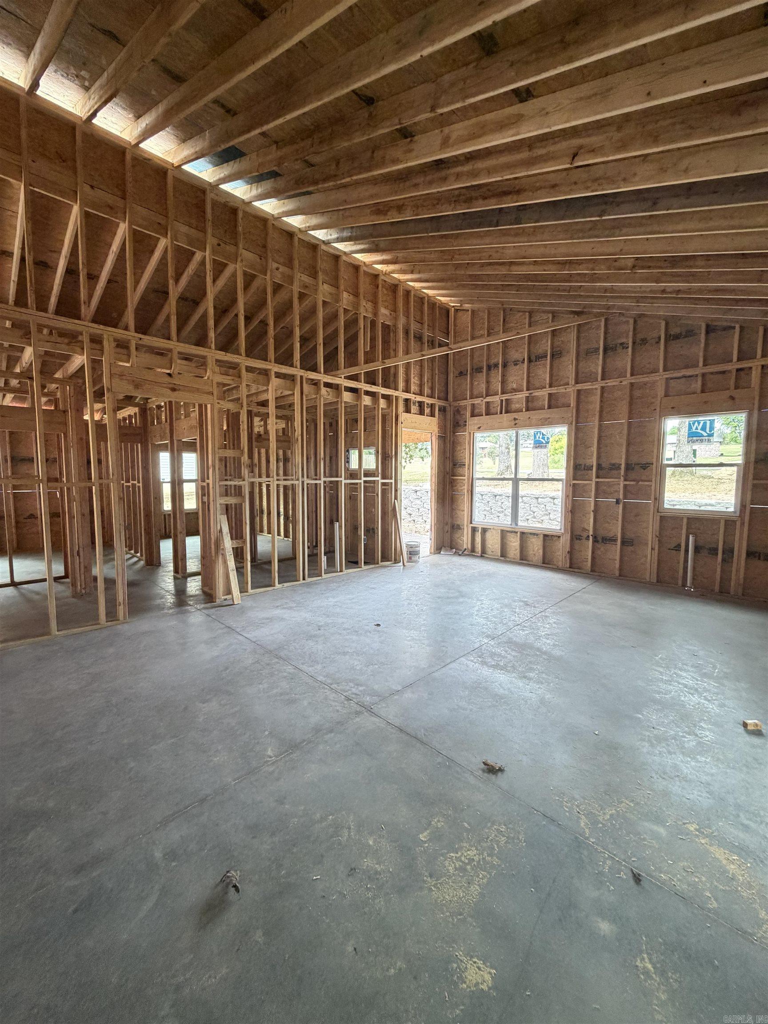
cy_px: 512
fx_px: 414
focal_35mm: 14
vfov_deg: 102.1
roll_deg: -0.5
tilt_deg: -4.3
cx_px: 384
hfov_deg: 85.7
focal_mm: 2.22
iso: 320
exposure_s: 1/62
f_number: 2.2
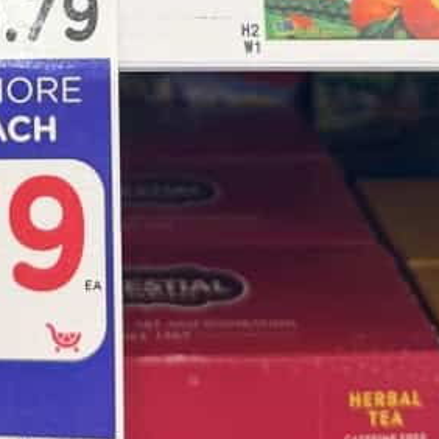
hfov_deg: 22.0
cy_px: -67
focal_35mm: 77
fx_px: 1105
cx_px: 45
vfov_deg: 21.1
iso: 100
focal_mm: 6.8
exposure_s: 1/64
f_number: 1.8
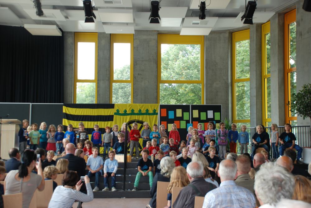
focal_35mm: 48
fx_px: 415
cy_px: 104
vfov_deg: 28.2
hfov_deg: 41.1
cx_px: 156
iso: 250
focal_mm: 32
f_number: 4.2
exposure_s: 1/60
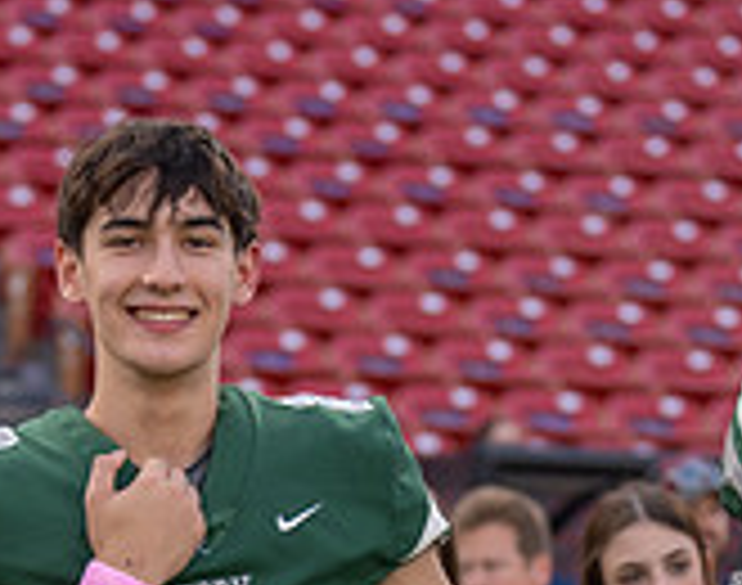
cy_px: 972
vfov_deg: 5.6
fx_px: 5894
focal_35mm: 270
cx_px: 48
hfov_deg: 7.2
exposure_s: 1/320
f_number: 2.8
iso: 160
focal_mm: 70
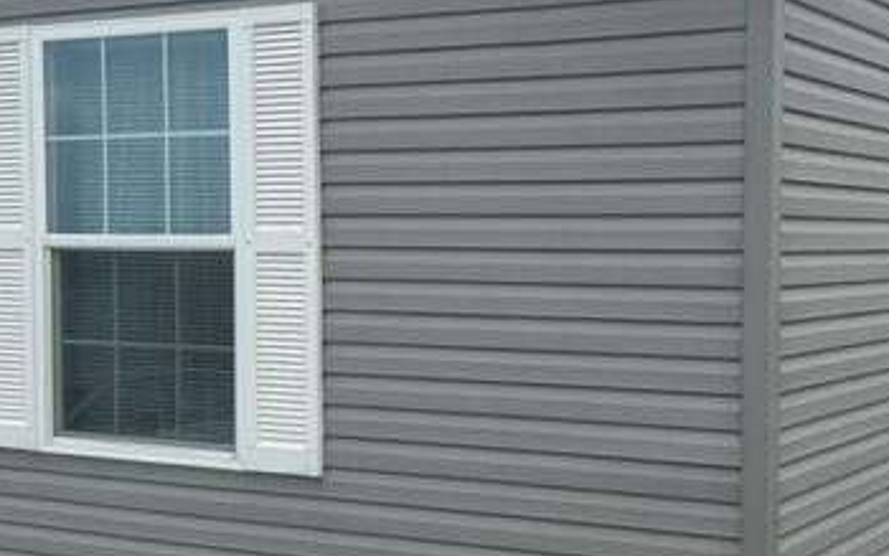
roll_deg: -0.2
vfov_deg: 20.6
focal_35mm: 63
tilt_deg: -3.2
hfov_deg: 32.2
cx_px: 602
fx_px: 1527
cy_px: 355
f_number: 1.5
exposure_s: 1/3460
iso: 50
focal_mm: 5.7
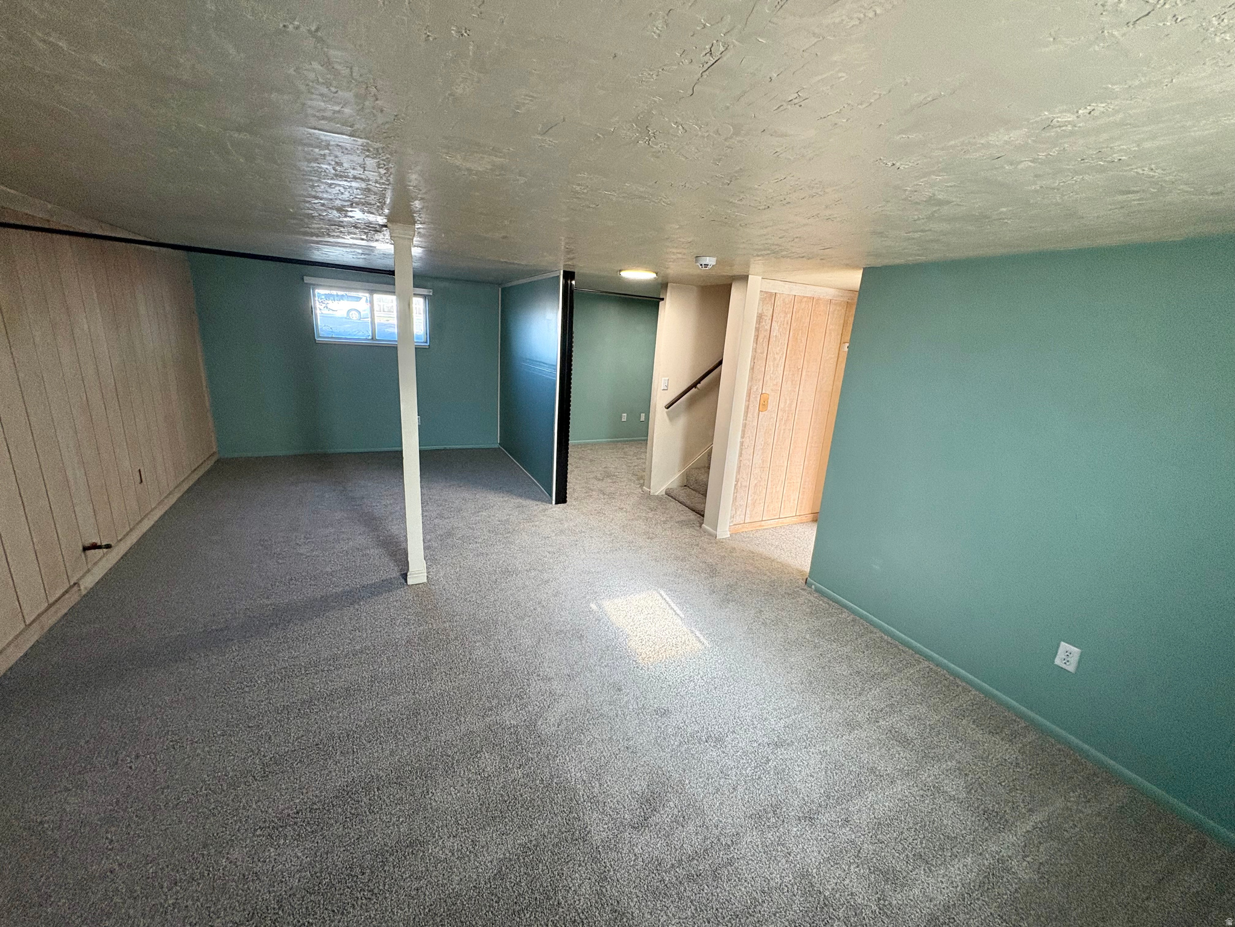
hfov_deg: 102.1
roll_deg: -1.1
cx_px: 618
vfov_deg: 85.7
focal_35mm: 14
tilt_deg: -13.9
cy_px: 464
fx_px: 499
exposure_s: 1/99
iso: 200
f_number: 2.2
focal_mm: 2.22
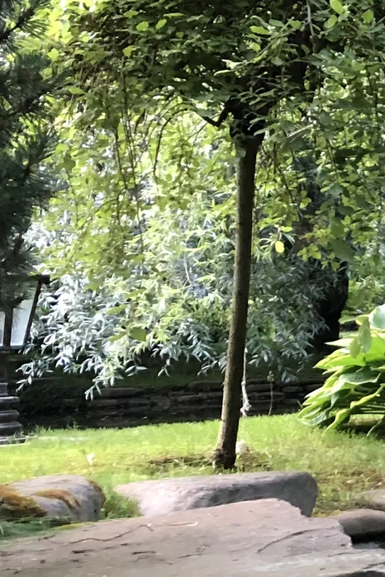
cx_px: 925
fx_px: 1604
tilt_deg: -1.5
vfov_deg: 20.4
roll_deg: +2.7
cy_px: 333
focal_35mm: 100
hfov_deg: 11.4
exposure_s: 1/15
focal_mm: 4
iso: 64
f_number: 1.8
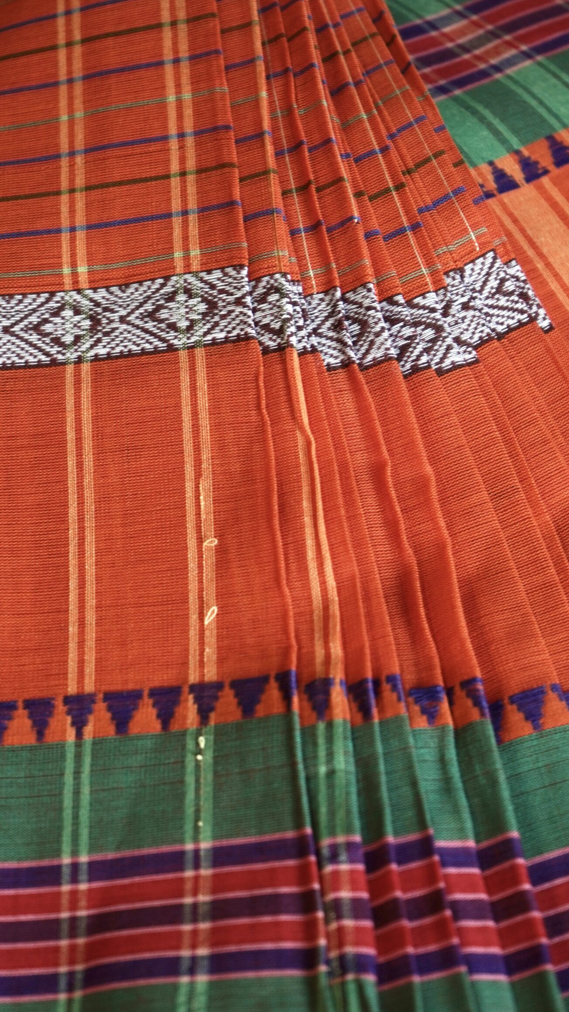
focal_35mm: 81
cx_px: 254
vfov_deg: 26.2
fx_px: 2172
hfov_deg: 14.9
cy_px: 505
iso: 800
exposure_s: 1/60
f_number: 5.6
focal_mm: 70
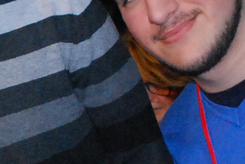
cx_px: -57
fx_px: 1241
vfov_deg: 7.5
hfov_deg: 11.0
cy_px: 164
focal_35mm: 182
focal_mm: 20
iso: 1600
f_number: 5.6
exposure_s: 1/60
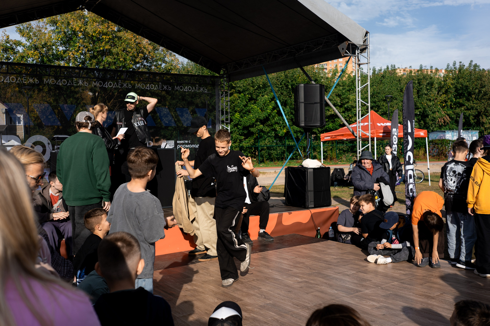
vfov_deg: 37.9
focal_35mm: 35
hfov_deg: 54.4
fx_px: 476
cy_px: 163
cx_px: 245
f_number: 4
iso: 100
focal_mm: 35
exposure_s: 1/1250
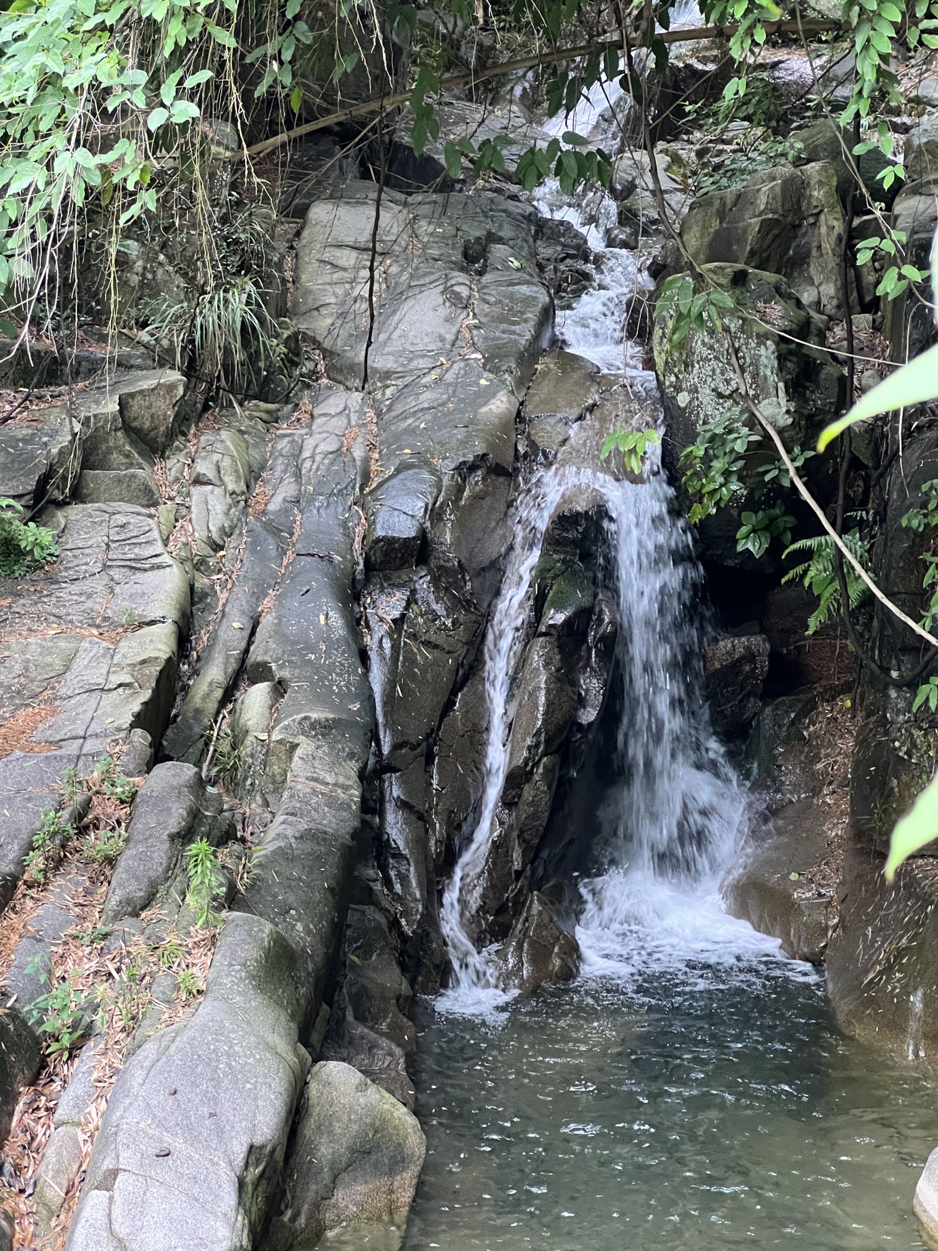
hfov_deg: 19.1
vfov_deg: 25.3
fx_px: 2782
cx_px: 469
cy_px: 626
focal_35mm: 77
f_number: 2.8
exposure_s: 1/60
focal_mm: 9
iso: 640
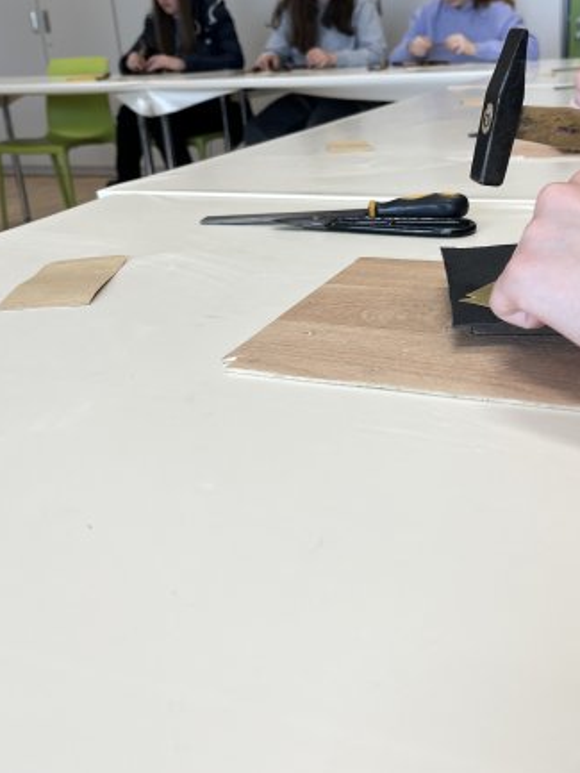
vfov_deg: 51.2
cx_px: 368
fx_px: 804
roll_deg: +4.9
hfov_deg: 39.4
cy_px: 334
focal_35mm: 36
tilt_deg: -20.7
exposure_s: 1/100
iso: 40
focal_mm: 5.1
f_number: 1.6
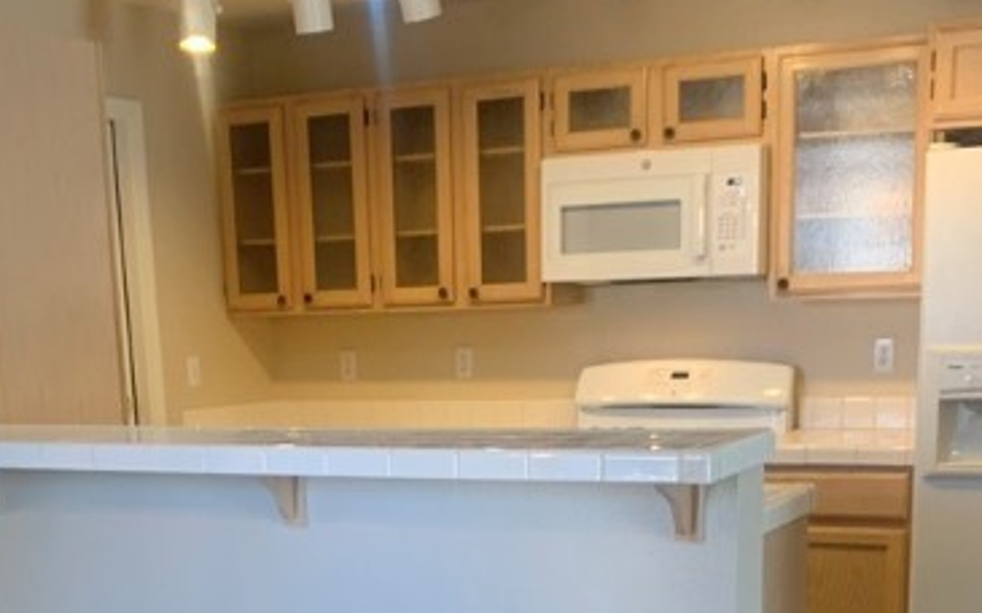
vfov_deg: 21.0
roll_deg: +1.6
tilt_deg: -11.2
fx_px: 1552
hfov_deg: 35.0
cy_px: 712
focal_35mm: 58
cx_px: 417
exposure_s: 1/60
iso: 100
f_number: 1.8
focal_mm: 4.25
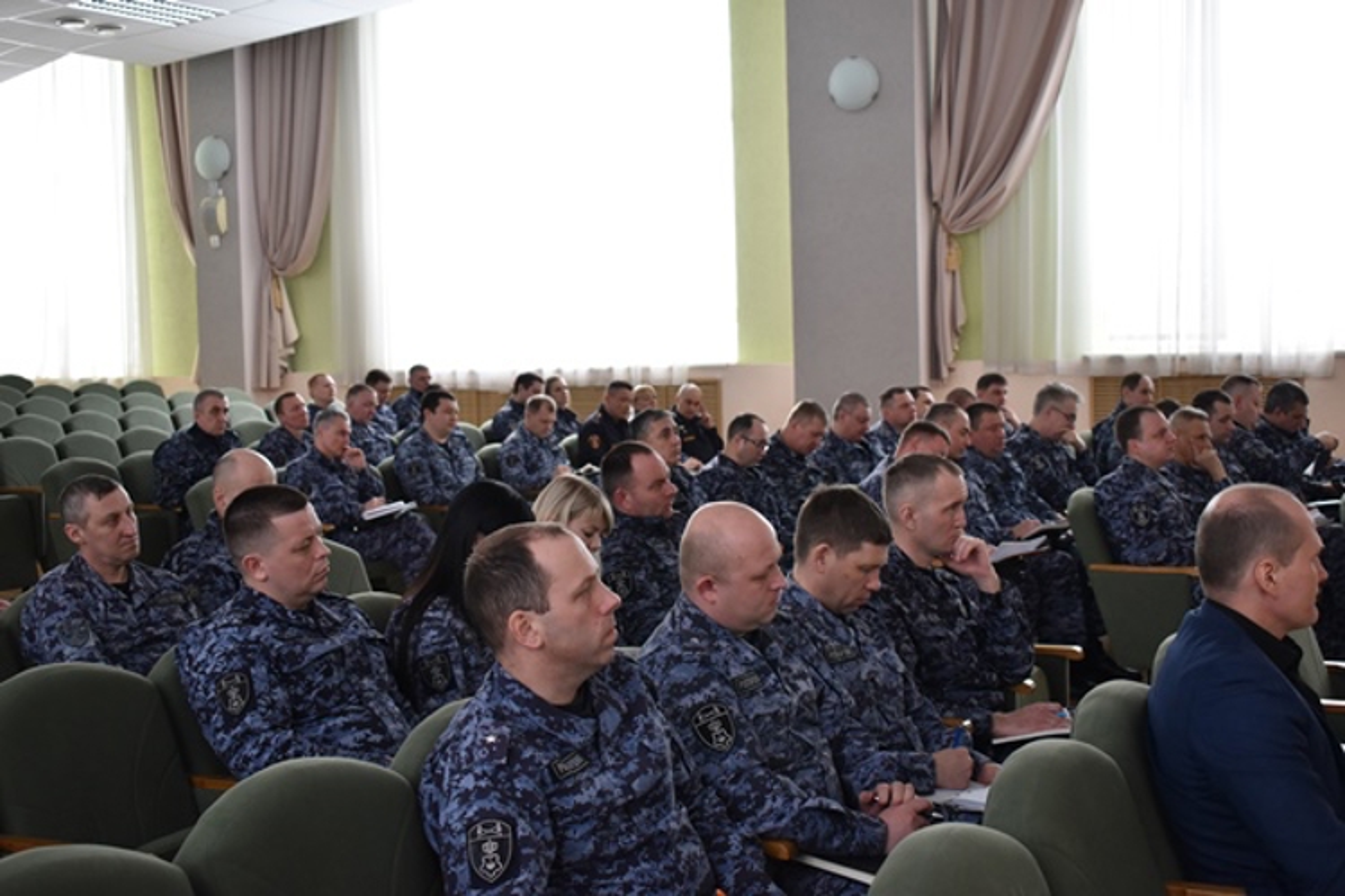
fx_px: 1793
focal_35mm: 48
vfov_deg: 28.1
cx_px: 672
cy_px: 448
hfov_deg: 41.1
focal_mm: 32
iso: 900
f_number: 4.5
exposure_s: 1/125
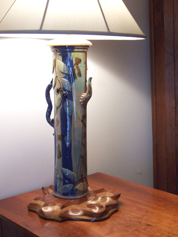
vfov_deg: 32.2
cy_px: 118
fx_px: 411
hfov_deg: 24.4
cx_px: 89
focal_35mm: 60
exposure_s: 1/10
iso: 140
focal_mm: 10
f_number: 4.8
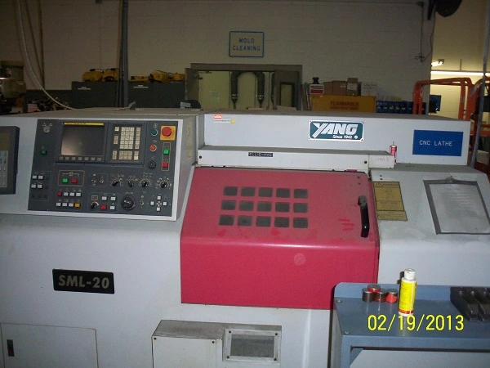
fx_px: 538
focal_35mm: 38
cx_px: 245
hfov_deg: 49.0
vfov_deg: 37.7
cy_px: 184
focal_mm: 6.3
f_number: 3.5
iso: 200
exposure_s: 1/60
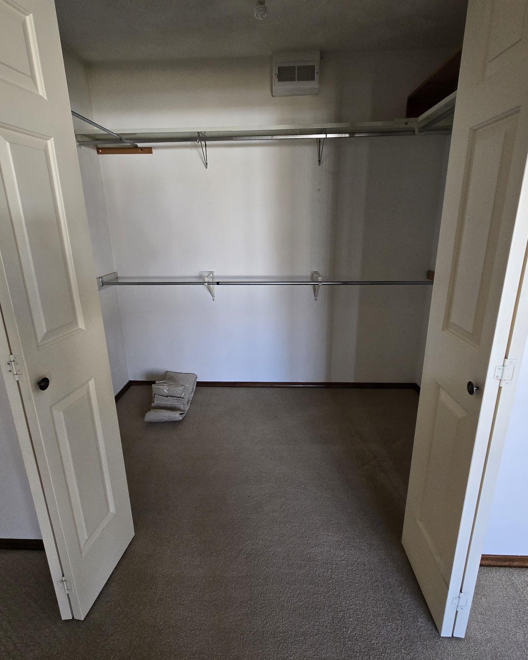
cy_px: 331
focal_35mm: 17
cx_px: 258
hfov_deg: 77.0
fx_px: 332
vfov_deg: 89.6
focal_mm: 2.2
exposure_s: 1/60
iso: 160
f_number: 2.2
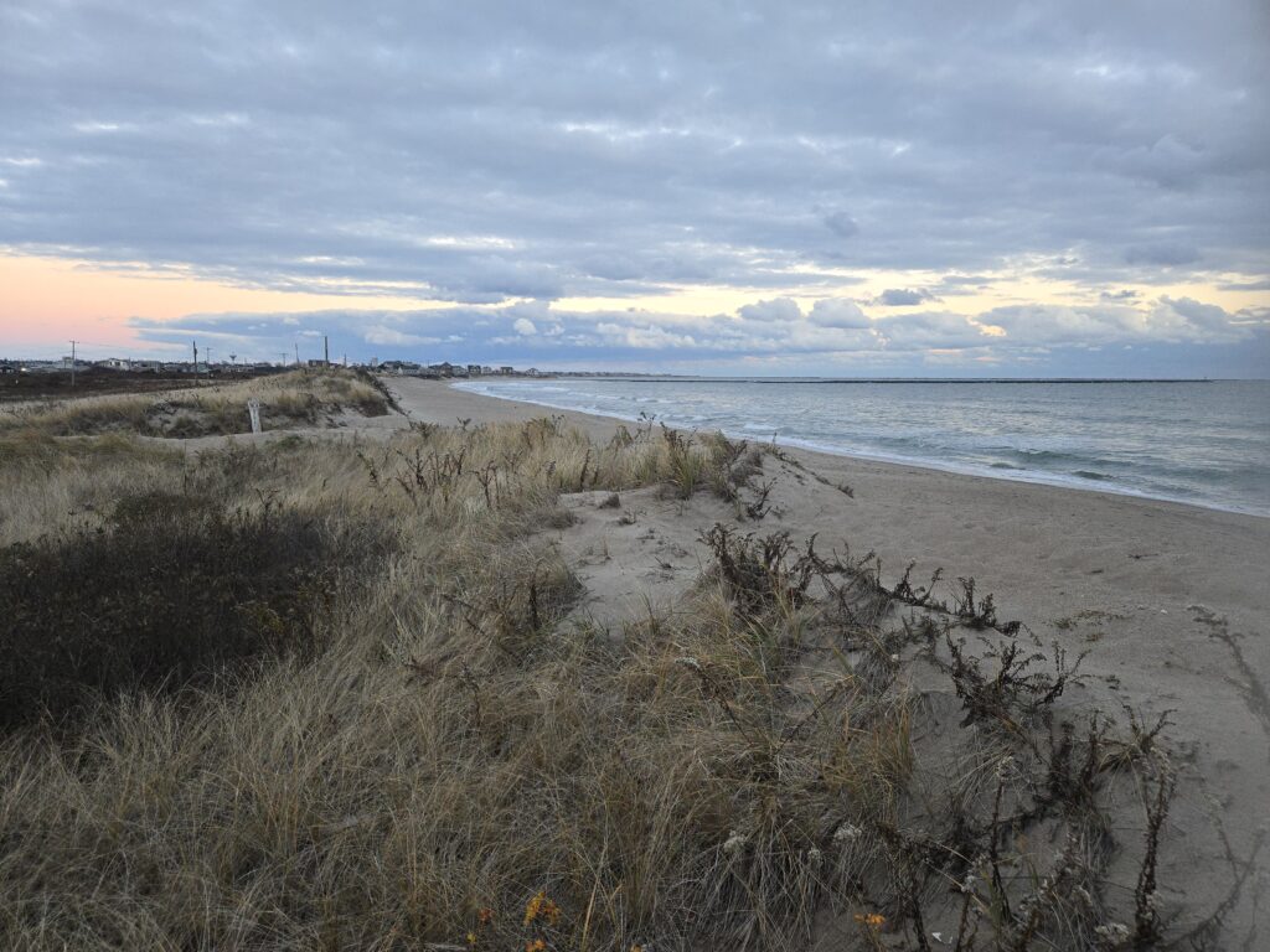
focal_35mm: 23
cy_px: 476
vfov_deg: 58.9
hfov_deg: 73.9
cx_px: 635
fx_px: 844
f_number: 1.8
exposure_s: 1/180
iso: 200
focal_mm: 5.4
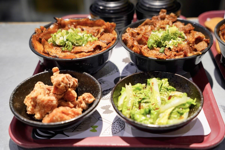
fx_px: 321
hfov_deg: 38.7
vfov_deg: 26.3
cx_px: 112
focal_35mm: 51
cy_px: 75
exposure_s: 1/160
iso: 640
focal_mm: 51.3
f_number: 4
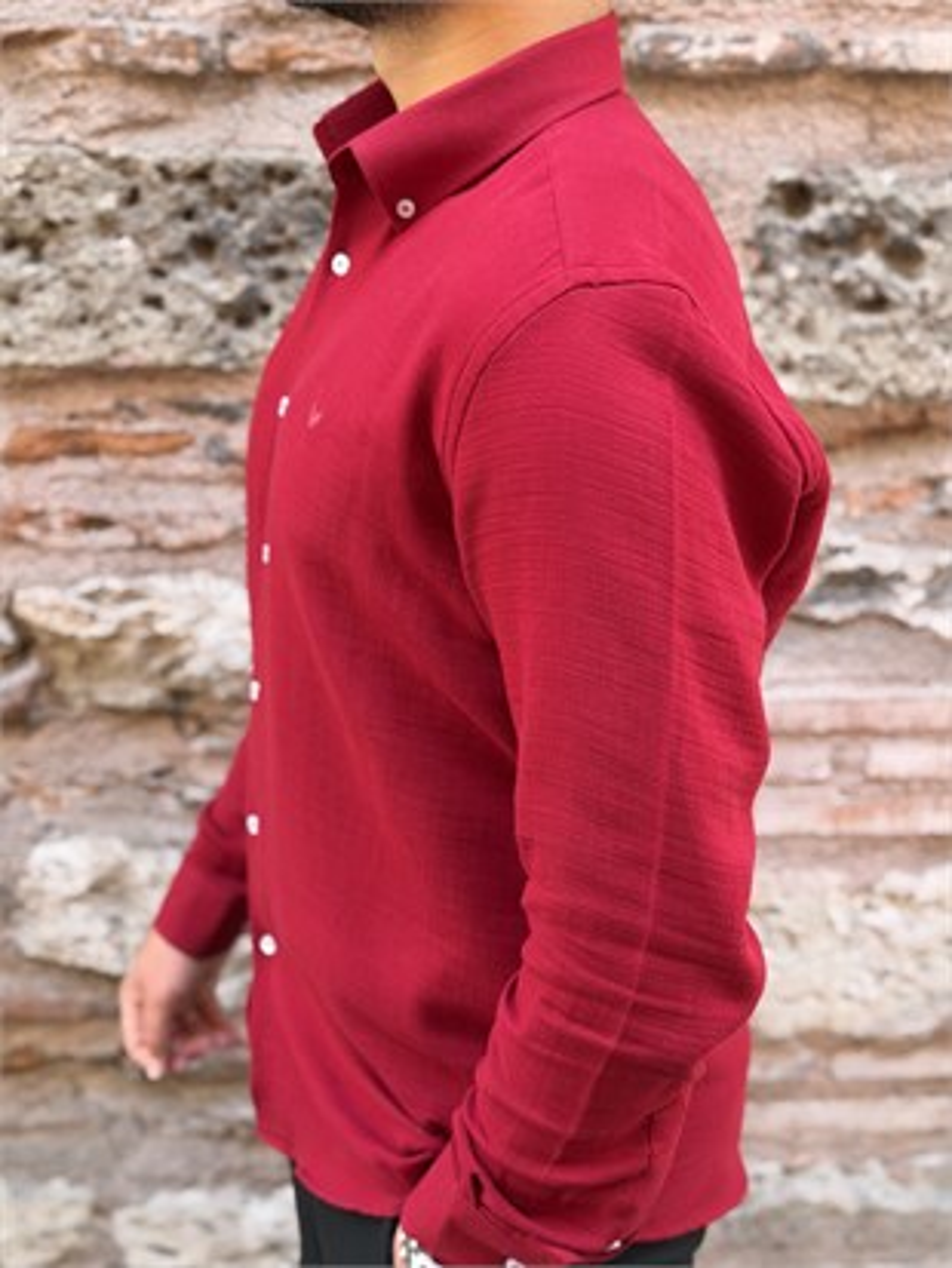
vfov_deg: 39.6
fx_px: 1759
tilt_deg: -21.9
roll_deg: -0.9
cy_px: 634
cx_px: 476
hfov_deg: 30.3
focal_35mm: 48
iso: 100
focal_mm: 6.76
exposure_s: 1/121
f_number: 1.78
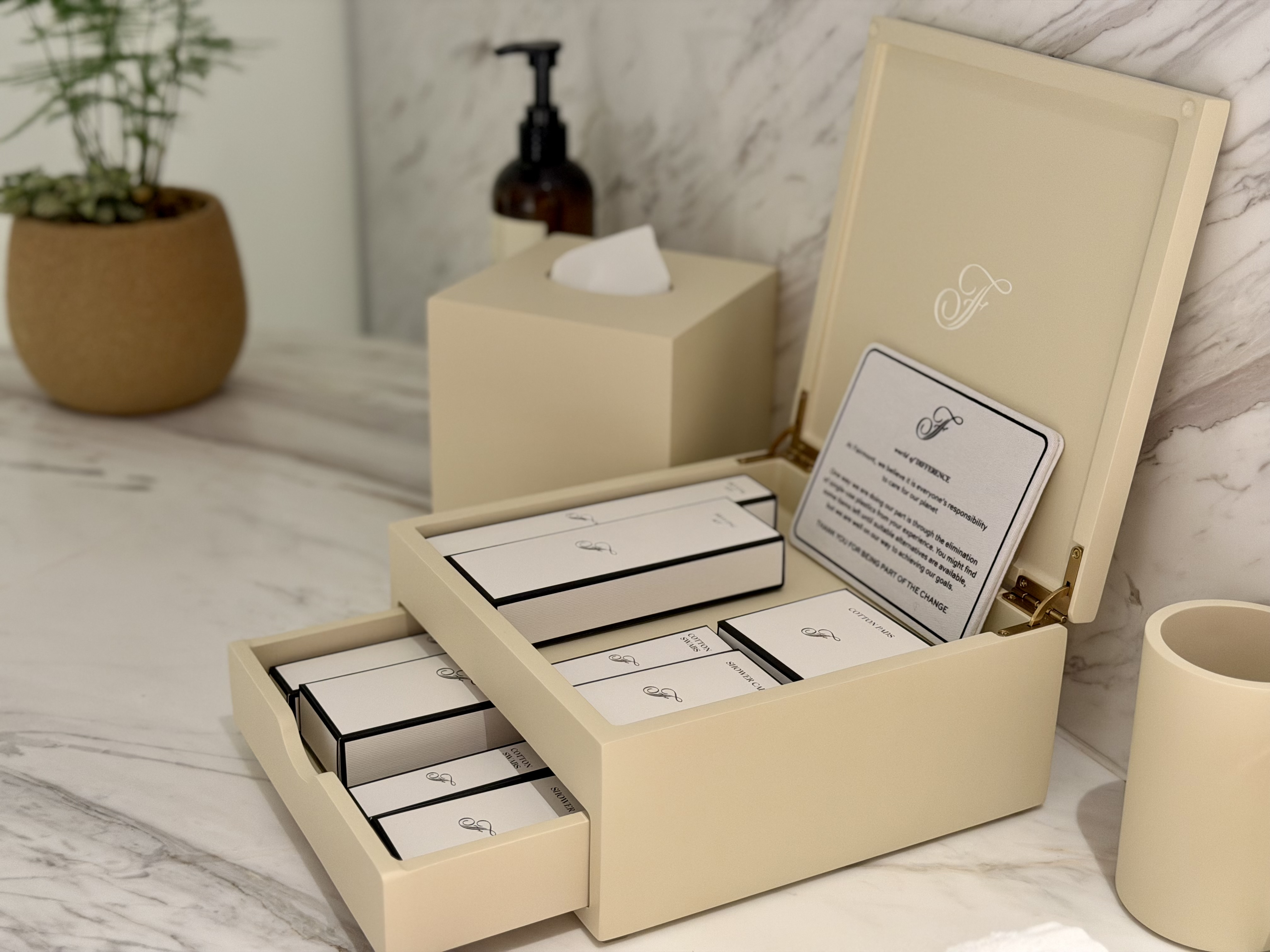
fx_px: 1761
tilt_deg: -23.6
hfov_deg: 39.7
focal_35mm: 48
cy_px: 476
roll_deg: -1.3
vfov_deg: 30.3
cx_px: 635
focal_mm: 6.76
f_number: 1.78
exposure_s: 1/58
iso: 250
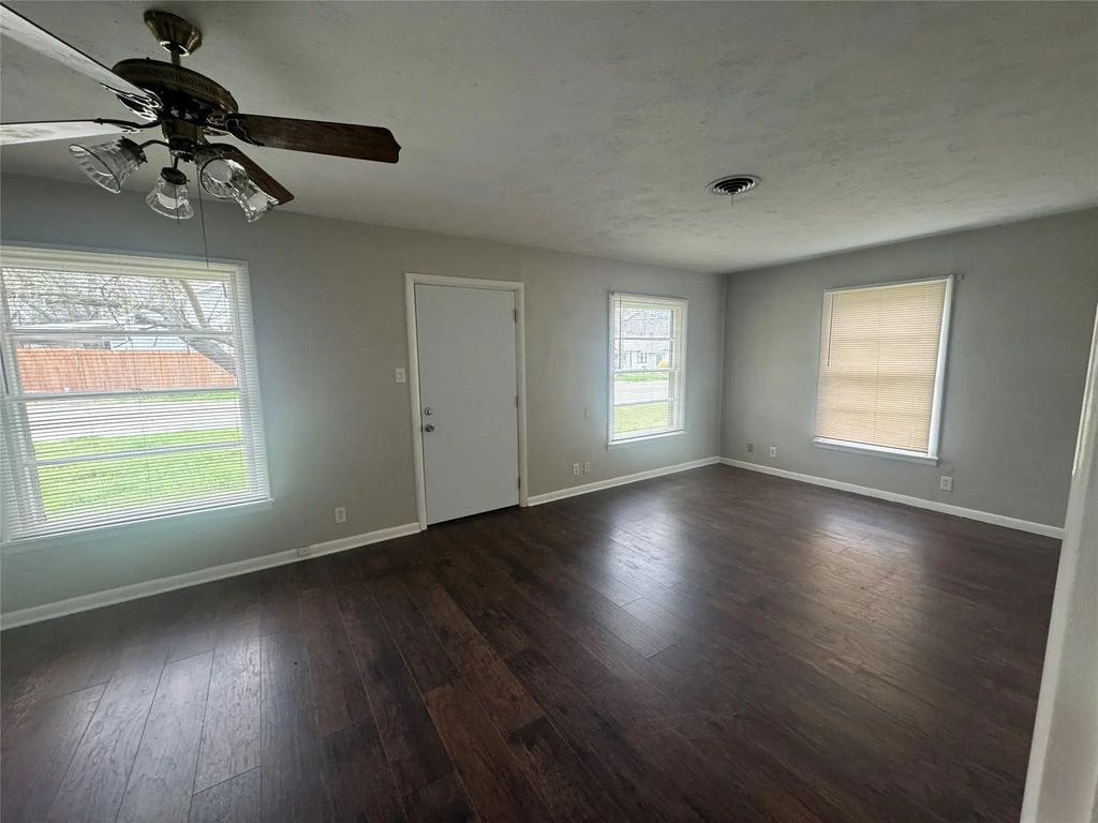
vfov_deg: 85.7
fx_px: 444
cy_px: 412
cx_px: 549
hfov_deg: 102.1
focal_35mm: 14
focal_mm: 2.22
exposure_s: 1/60
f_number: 2.2
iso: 200
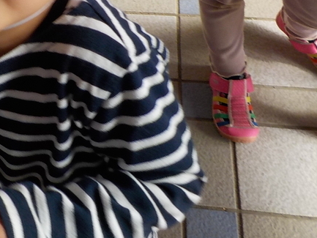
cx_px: 8
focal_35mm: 71
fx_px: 650
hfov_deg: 26.1
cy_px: 10
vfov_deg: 20.2
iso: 125
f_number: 3.3
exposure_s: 1/80
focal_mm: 4.1
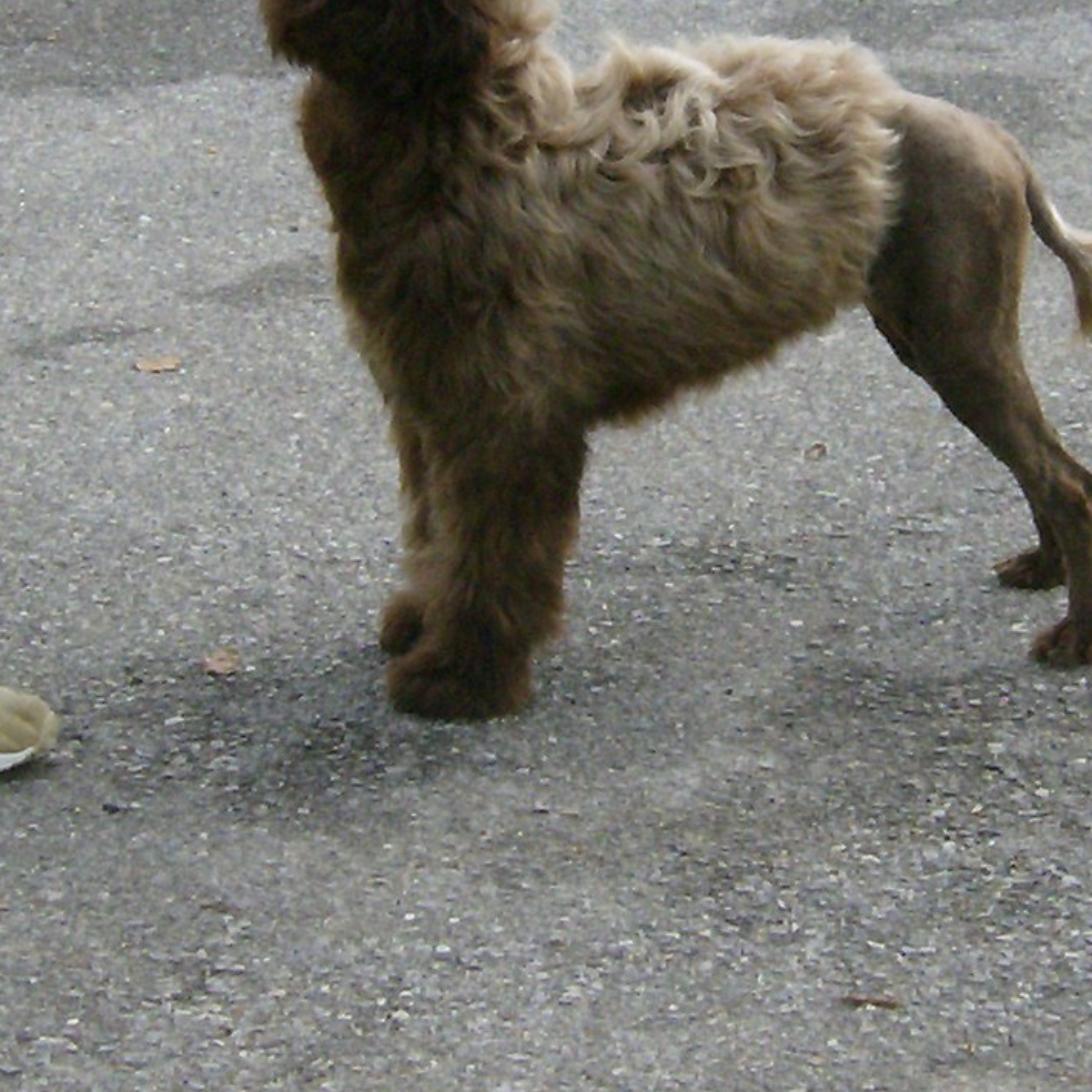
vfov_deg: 10.8
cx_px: 663
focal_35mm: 161
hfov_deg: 10.9
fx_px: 5746
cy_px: 273
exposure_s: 1/247
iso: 100
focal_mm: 7.7
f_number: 5.1
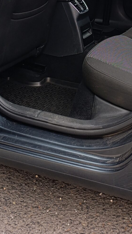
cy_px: 10
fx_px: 404
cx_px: 71
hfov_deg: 18.5
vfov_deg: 30.5
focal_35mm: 65
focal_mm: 6.14
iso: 160
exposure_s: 1/100
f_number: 1.6
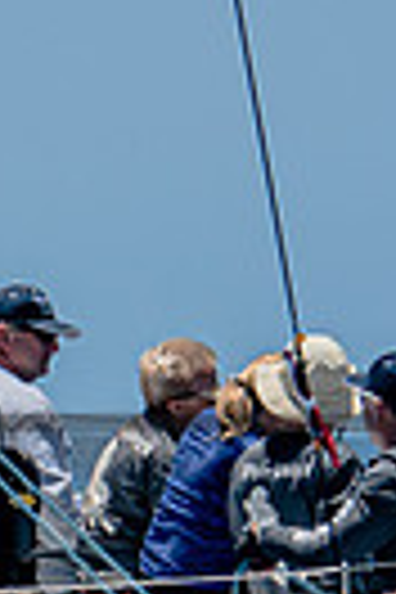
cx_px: -742
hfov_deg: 0.8
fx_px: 27470
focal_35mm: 1665
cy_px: 549
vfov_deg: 1.2
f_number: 5.3
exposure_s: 1/1600
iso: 200
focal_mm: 240
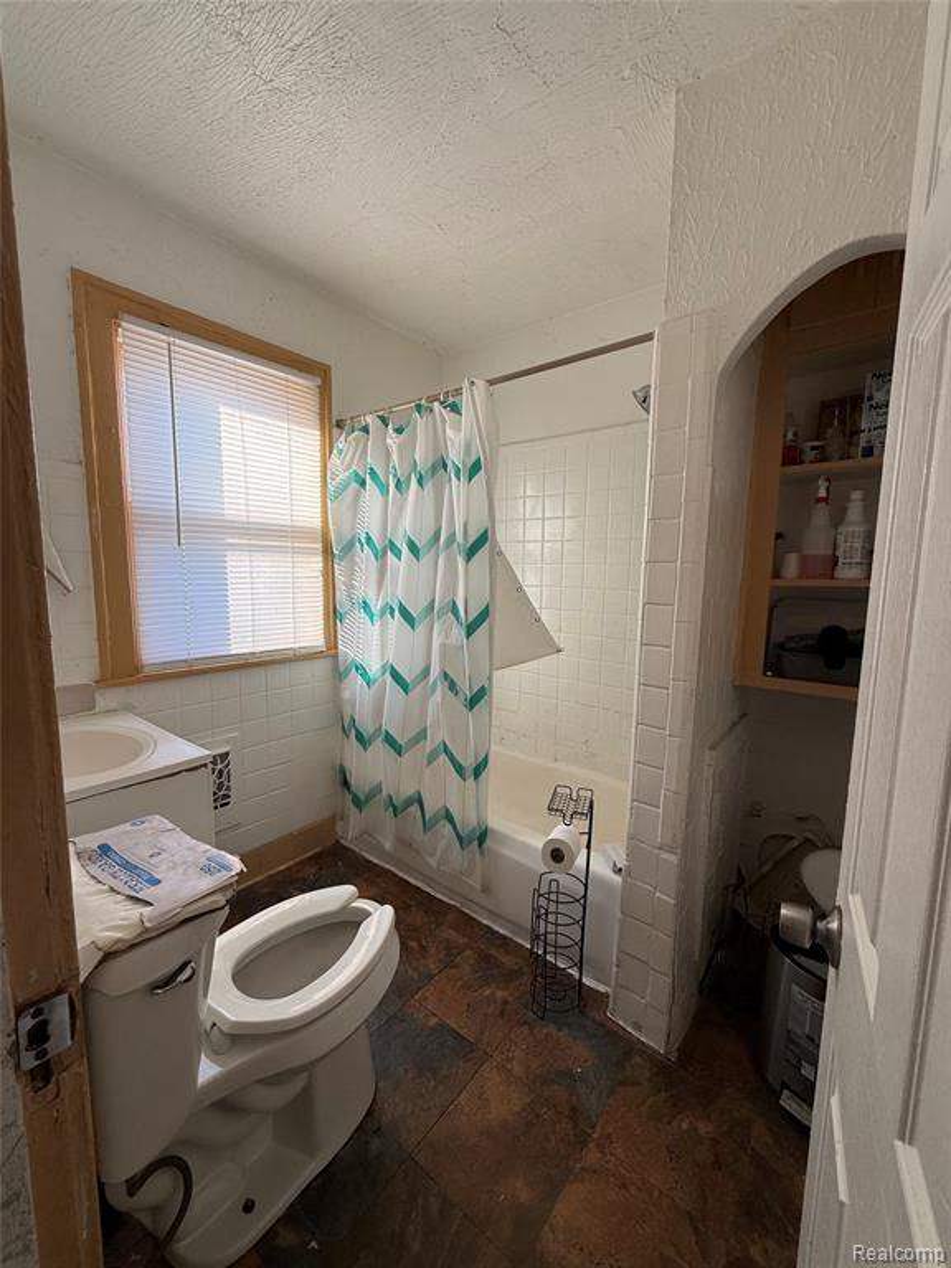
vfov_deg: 102.1
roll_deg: -1.1
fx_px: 513
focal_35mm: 14
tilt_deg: -7.2
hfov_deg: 85.7
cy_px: 634
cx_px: 476
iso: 50
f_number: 2.2
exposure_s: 1/111
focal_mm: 2.22
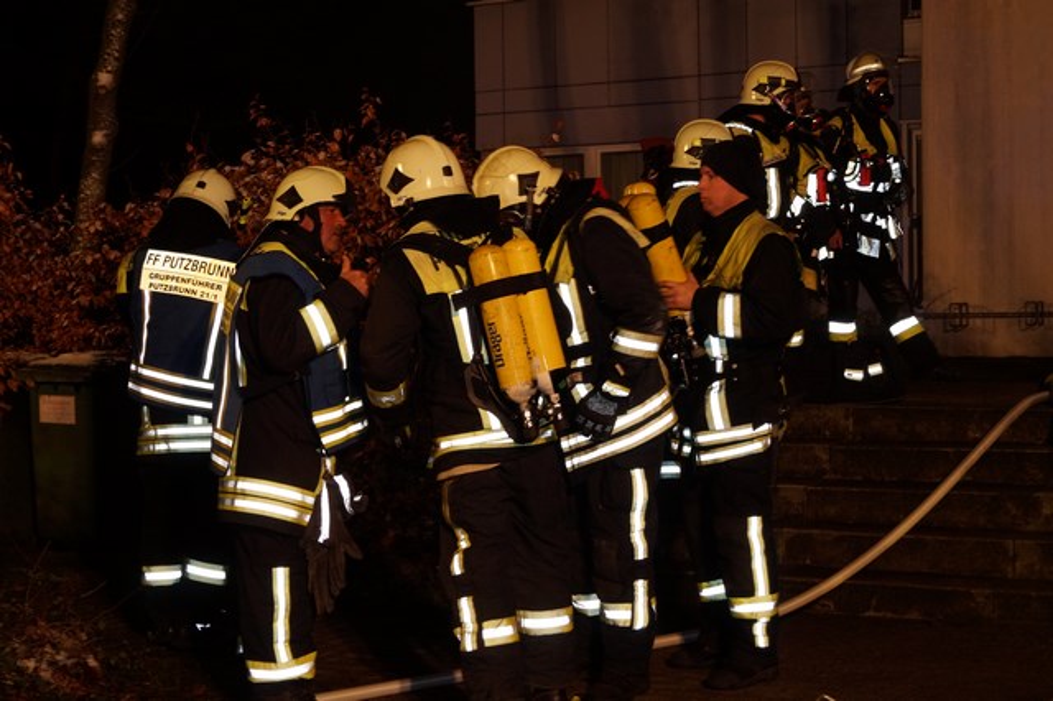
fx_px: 1754
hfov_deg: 33.4
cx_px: 526
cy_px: 350
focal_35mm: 60
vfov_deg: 22.6
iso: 800
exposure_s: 1/40
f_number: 5.6
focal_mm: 40
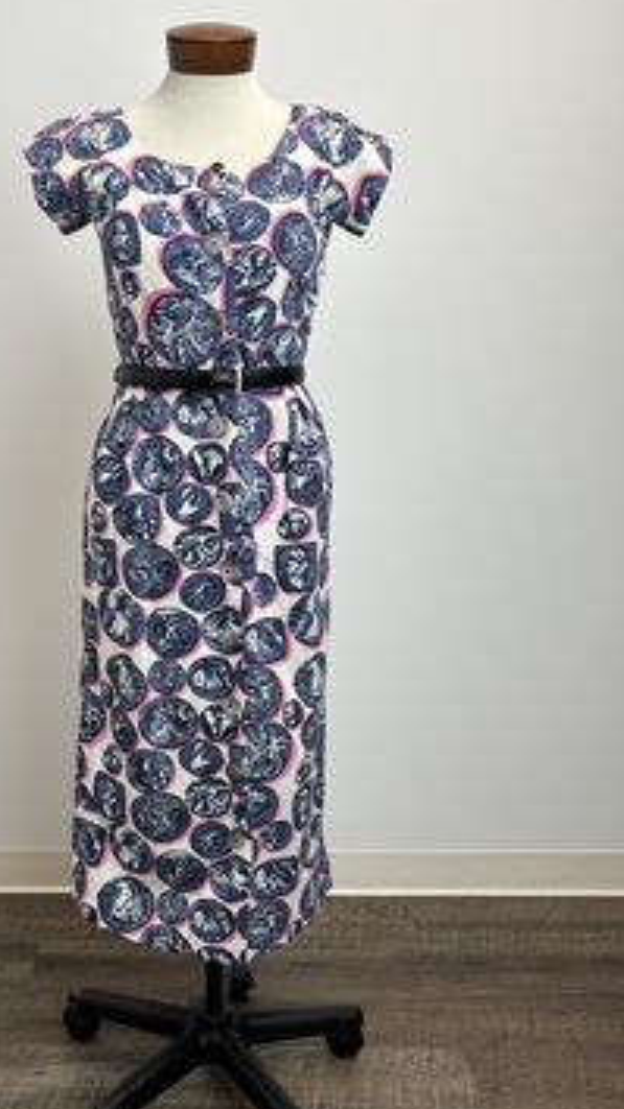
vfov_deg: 60.9
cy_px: 605
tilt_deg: -11.3
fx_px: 942
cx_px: 204
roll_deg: -0.6
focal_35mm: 32
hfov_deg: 36.3
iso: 40
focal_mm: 5.96
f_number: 1.6
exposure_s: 1/146
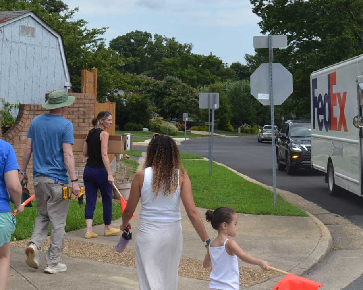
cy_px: 119
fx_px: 741
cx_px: 154
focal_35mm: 69
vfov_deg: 22.1
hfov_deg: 27.5
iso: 100
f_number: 7.1
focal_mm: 28
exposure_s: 1/200
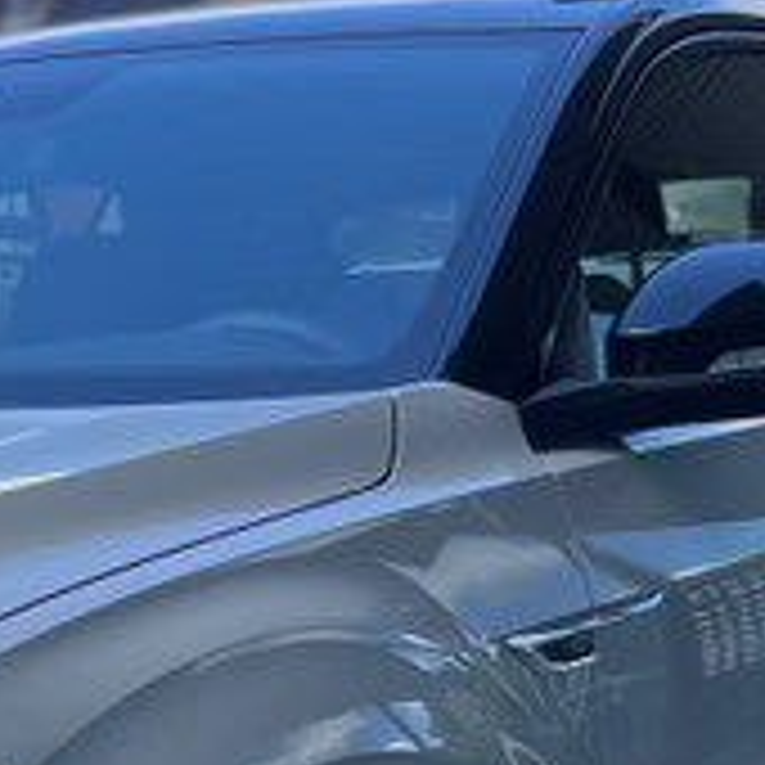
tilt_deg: -8.4
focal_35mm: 108
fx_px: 2700
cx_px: -306
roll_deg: -1.0
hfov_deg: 15.2
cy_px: 806
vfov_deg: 15.8
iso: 50
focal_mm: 4.2
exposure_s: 1/612
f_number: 1.6
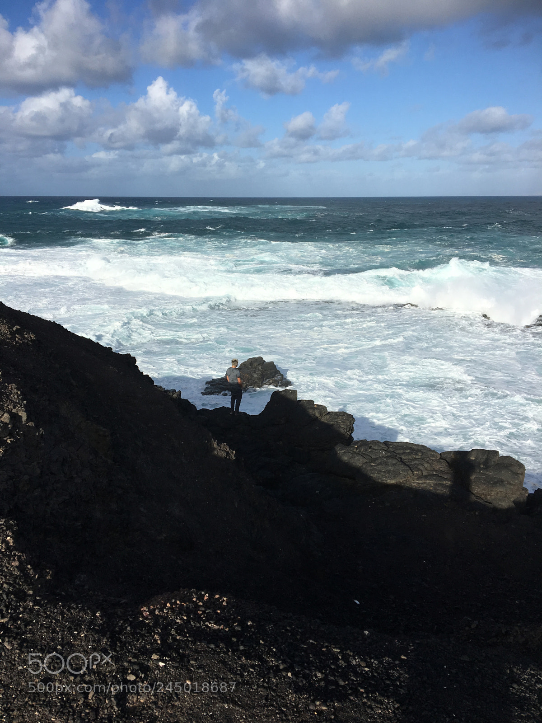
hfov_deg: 48.2
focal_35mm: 29
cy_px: 362
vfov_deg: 61.7
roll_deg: +0.8
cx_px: 271
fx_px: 605
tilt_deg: -16.5
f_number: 2.2
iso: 25
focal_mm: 4.15
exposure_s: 1/2653
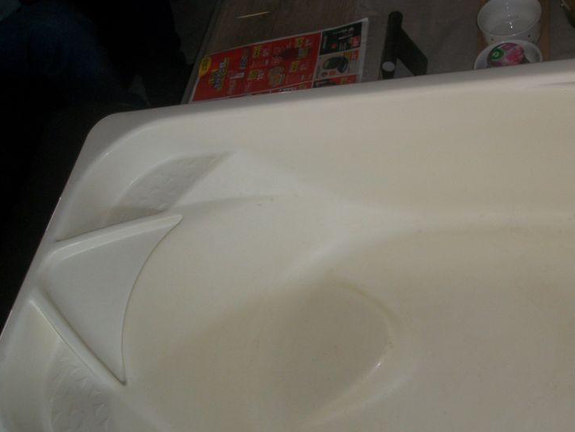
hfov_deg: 43.1
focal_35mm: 43
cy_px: 272
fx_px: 714
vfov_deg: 33.4
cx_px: 391
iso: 125
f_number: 2.9
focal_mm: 5.7
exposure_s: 1/40
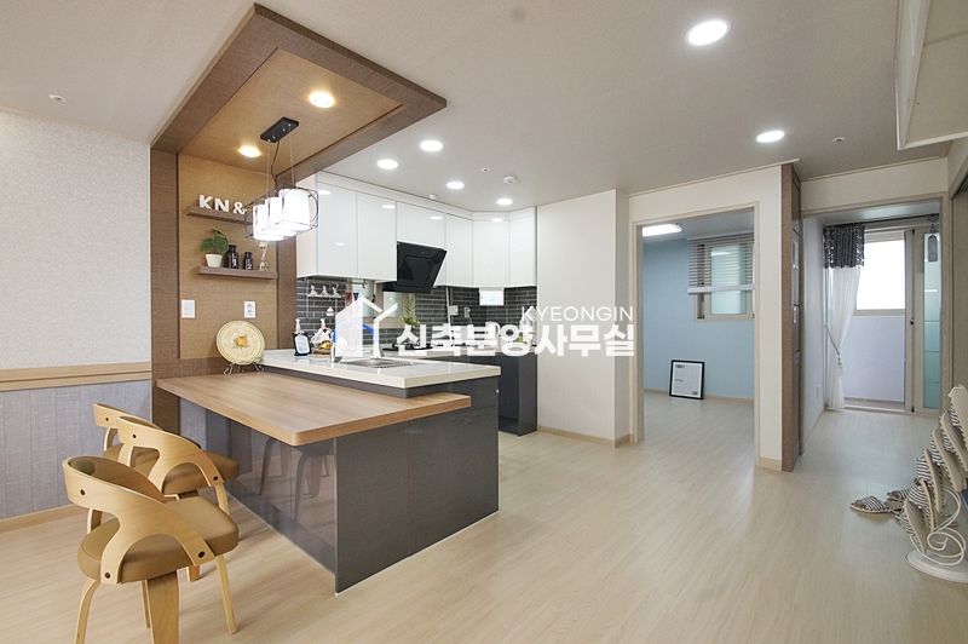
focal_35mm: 15
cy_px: 322
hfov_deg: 100.4
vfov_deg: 77.2
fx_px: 403
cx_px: 484
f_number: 9
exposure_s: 1/30
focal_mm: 10
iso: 800
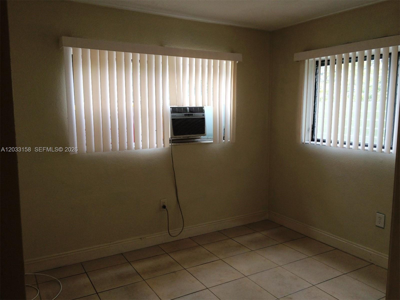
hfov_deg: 60.0
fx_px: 347
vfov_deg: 46.8
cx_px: 200
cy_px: 150
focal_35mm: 30
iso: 40
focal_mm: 4.12
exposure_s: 1/120
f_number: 2.2
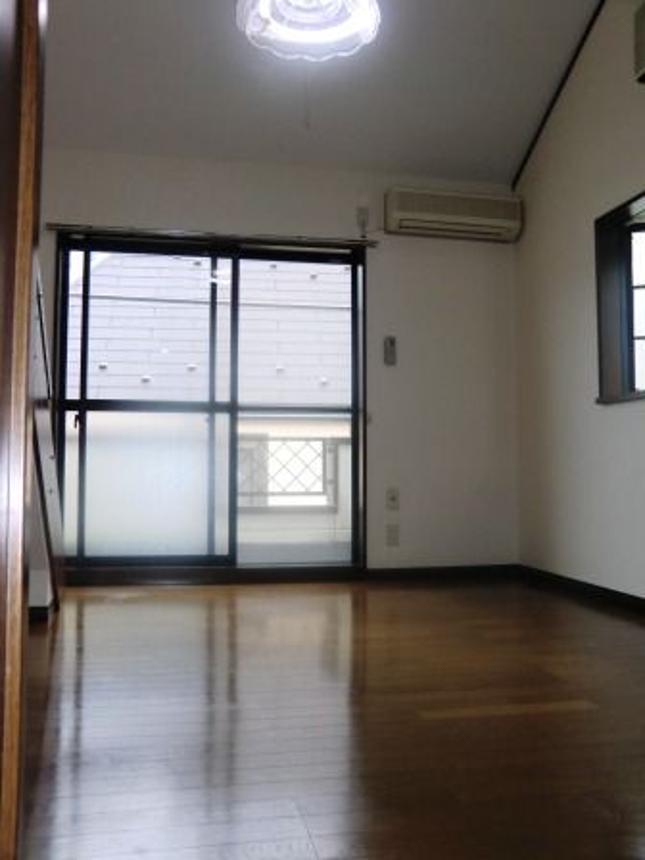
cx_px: 322
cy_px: 430
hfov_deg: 48.2
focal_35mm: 29
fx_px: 720
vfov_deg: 61.7
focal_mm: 5.2
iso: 100
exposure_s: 1/60
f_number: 3.5
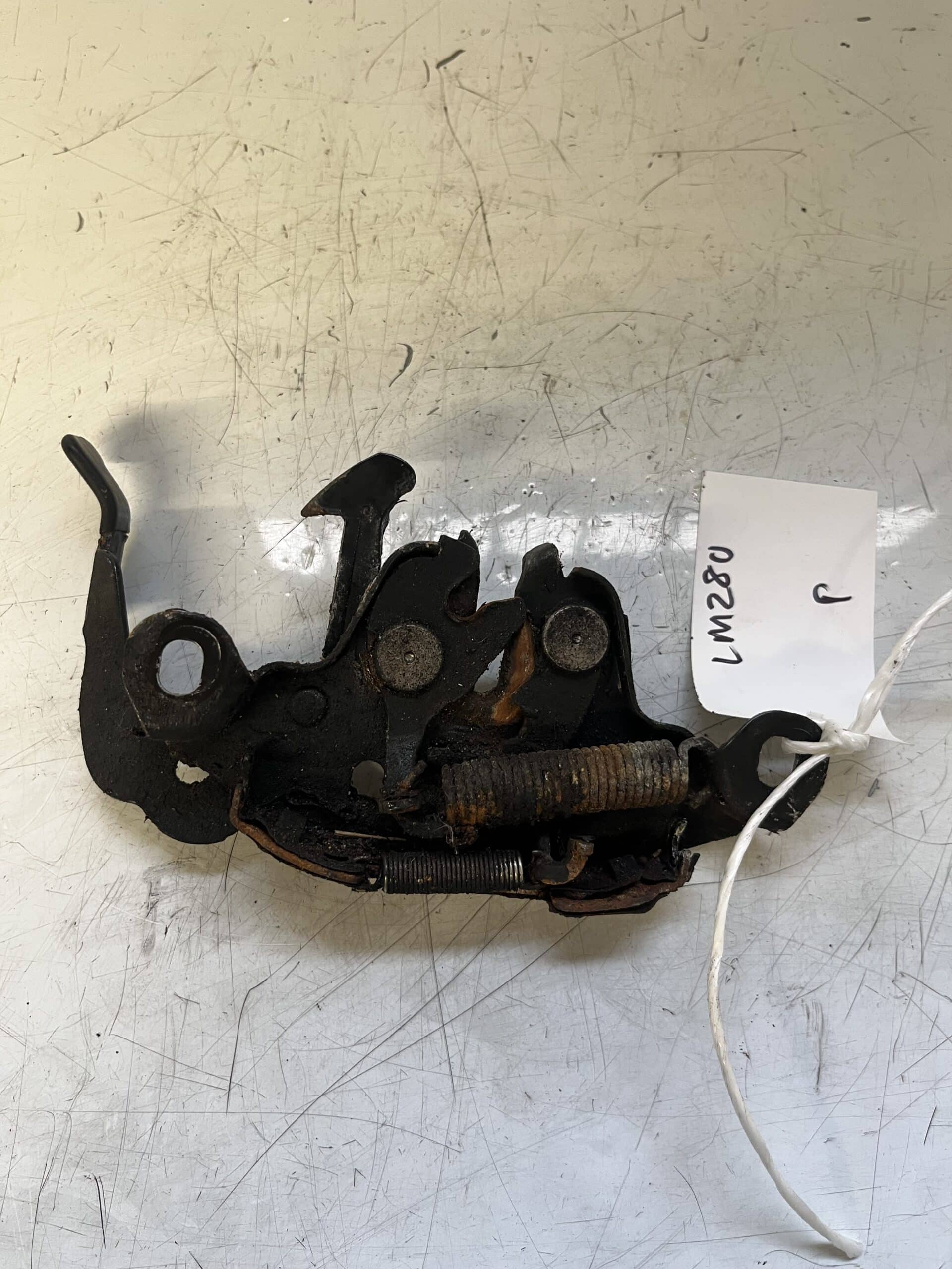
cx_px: 476
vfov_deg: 67.3
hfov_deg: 53.1
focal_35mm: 26
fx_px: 953
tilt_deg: -75.1
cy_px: 634
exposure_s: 1/50
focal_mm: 5.1
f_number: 1.6
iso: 80
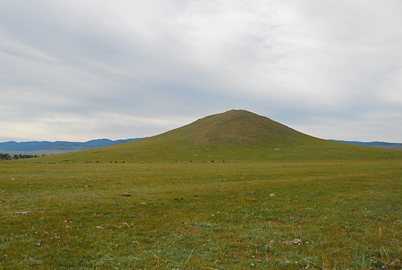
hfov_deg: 59.9
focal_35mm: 31
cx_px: 172
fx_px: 347
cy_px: 146
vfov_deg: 42.4
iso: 400
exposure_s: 1/1250
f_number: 6.3
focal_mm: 18
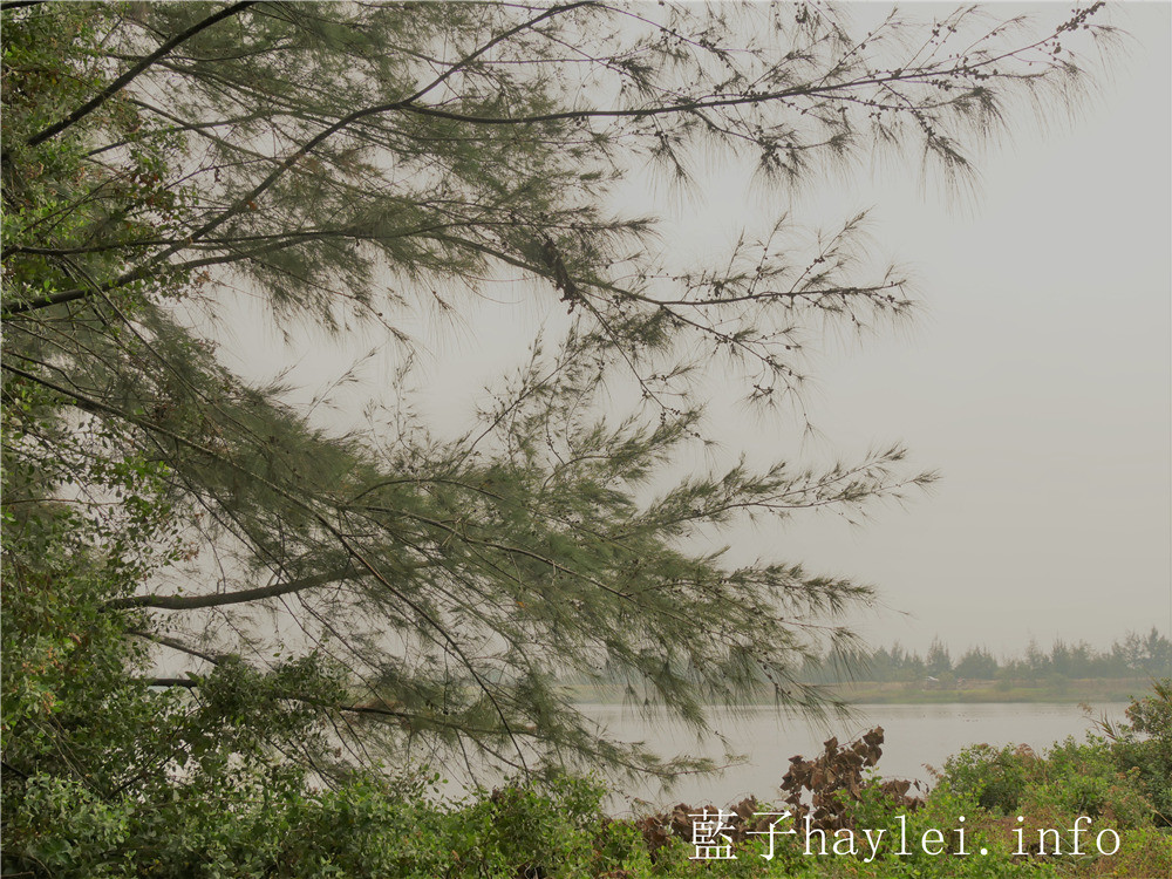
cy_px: 440
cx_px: 586
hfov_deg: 49.0
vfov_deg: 37.7
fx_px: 1287
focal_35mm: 38
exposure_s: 1/400
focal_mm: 19
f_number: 8
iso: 200
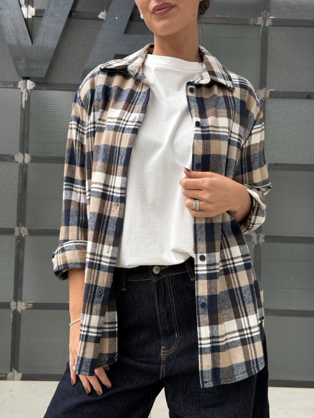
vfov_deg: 39.7
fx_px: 581
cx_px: 157
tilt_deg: +1.7
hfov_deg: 30.3
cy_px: 209
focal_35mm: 48
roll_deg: -0.9
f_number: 1.78
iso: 125
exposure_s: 1/60
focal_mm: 6.76
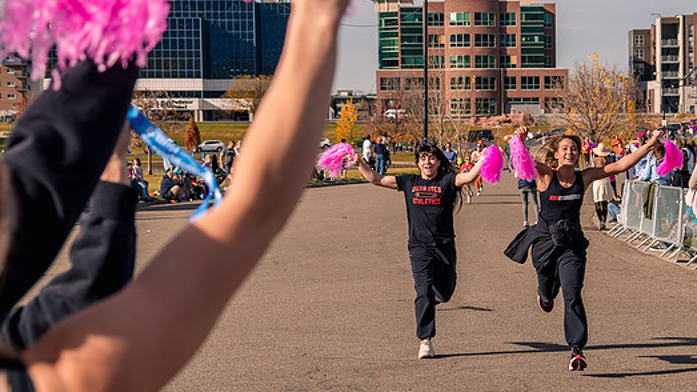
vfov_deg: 11.3
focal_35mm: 107
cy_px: 187
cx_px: 507
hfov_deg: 19.9
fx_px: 1977
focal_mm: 58
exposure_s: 1/1250
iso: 200
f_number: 5.6
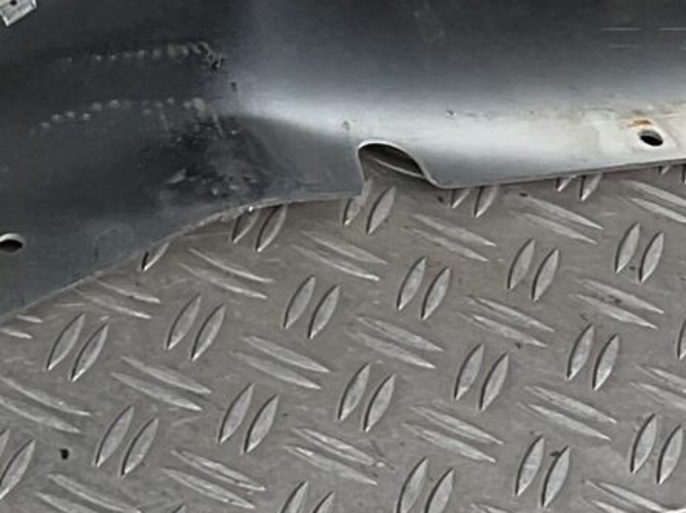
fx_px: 3307
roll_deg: -11.1
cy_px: -333
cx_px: -25
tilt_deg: -32.0
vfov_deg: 8.6
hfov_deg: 11.7
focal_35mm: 167
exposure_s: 1/141
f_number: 1.8
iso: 16
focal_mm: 3
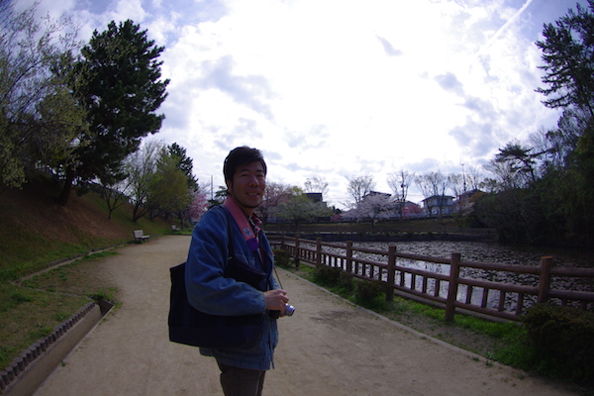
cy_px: 198
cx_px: 297
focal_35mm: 16
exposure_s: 1/2000
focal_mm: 11
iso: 200
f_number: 4.5
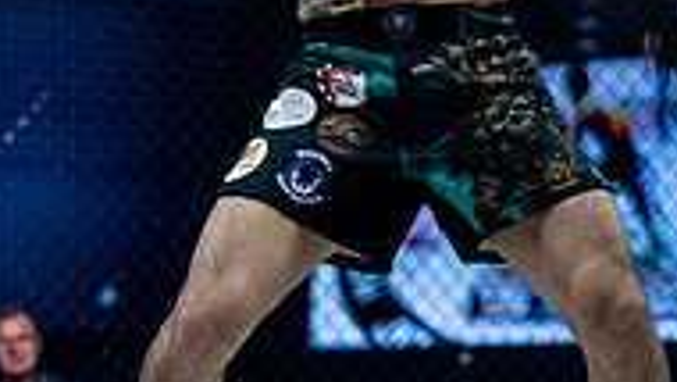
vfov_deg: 7.6
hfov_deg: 13.2
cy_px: 73
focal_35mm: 160
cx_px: 766
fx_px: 2873
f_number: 2
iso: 3200
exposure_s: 1/1250
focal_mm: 50
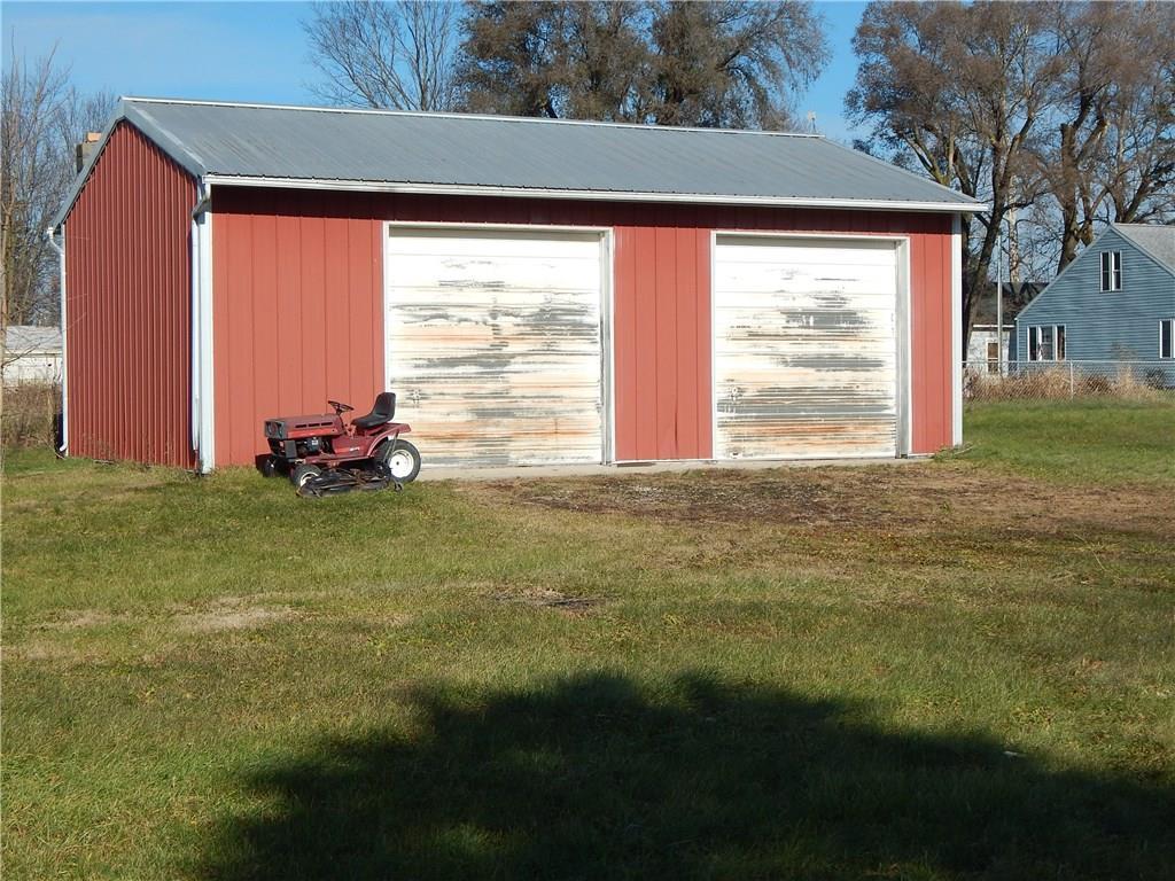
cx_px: 588
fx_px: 2071
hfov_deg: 31.7
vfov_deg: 24.0
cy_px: 440
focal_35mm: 61
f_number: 7.9
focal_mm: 10.9
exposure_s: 1/400
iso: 125
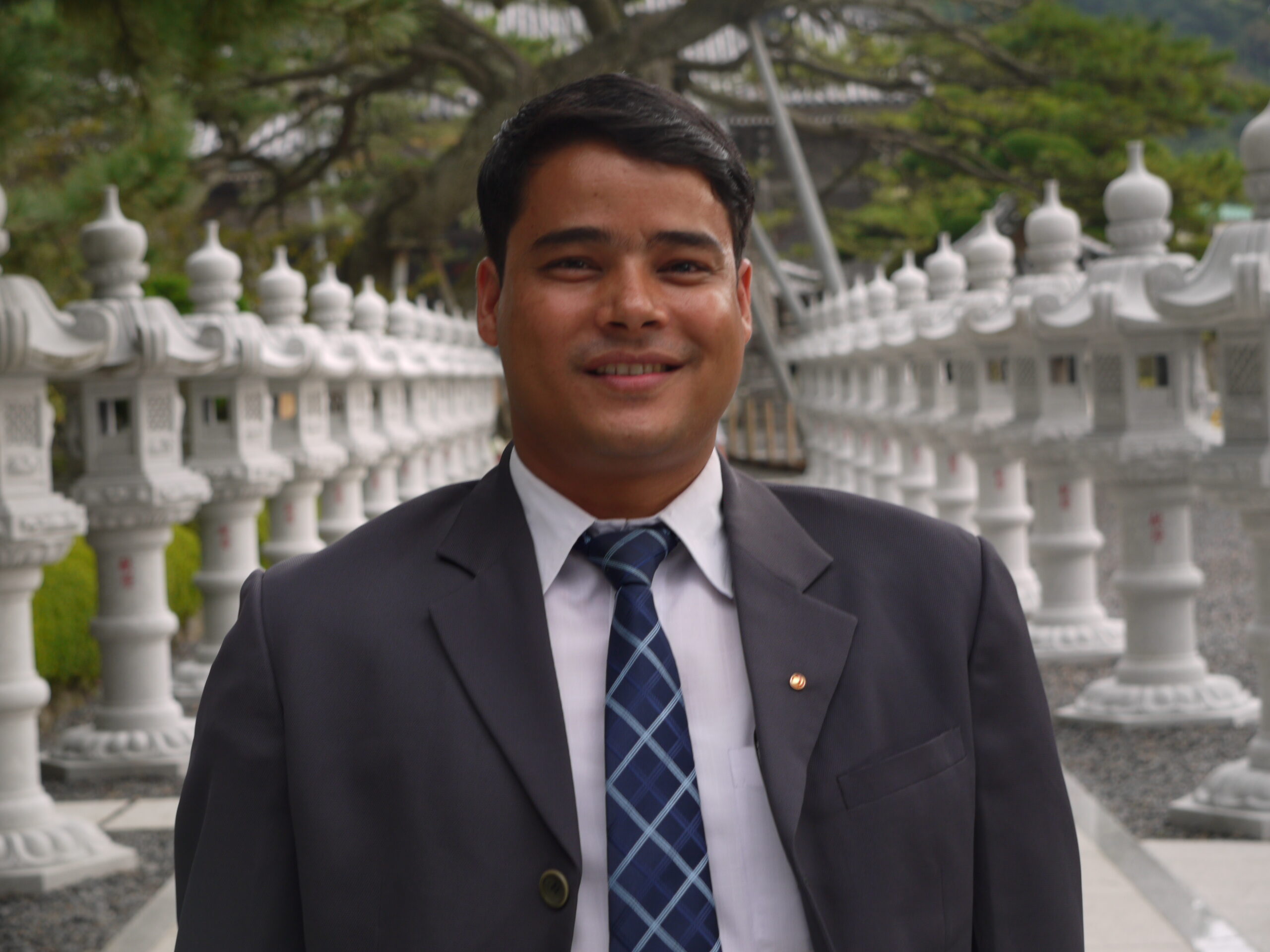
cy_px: 476
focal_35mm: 90
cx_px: 635
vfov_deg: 16.4
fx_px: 3302
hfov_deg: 21.8
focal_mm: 45
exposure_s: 1/50
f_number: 5.6
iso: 100
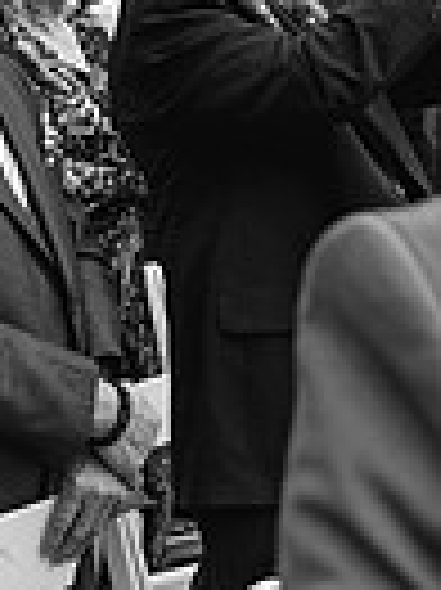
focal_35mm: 102
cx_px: -27
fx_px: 1735
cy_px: -97
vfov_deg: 18.4
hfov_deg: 14.2
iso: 640
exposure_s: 1/250
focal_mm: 16
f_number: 2.8
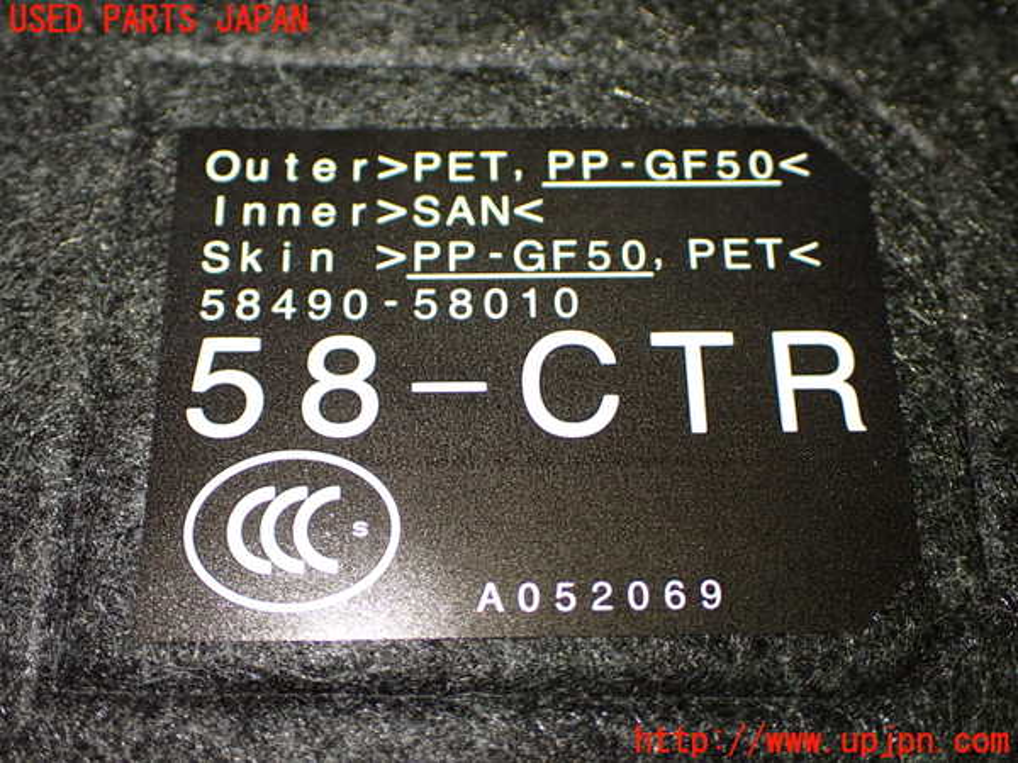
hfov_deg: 45.8
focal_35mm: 41
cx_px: 509
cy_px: 382
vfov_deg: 35.1
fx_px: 1206
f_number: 2.8
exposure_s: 1/125
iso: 800
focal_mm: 7.31
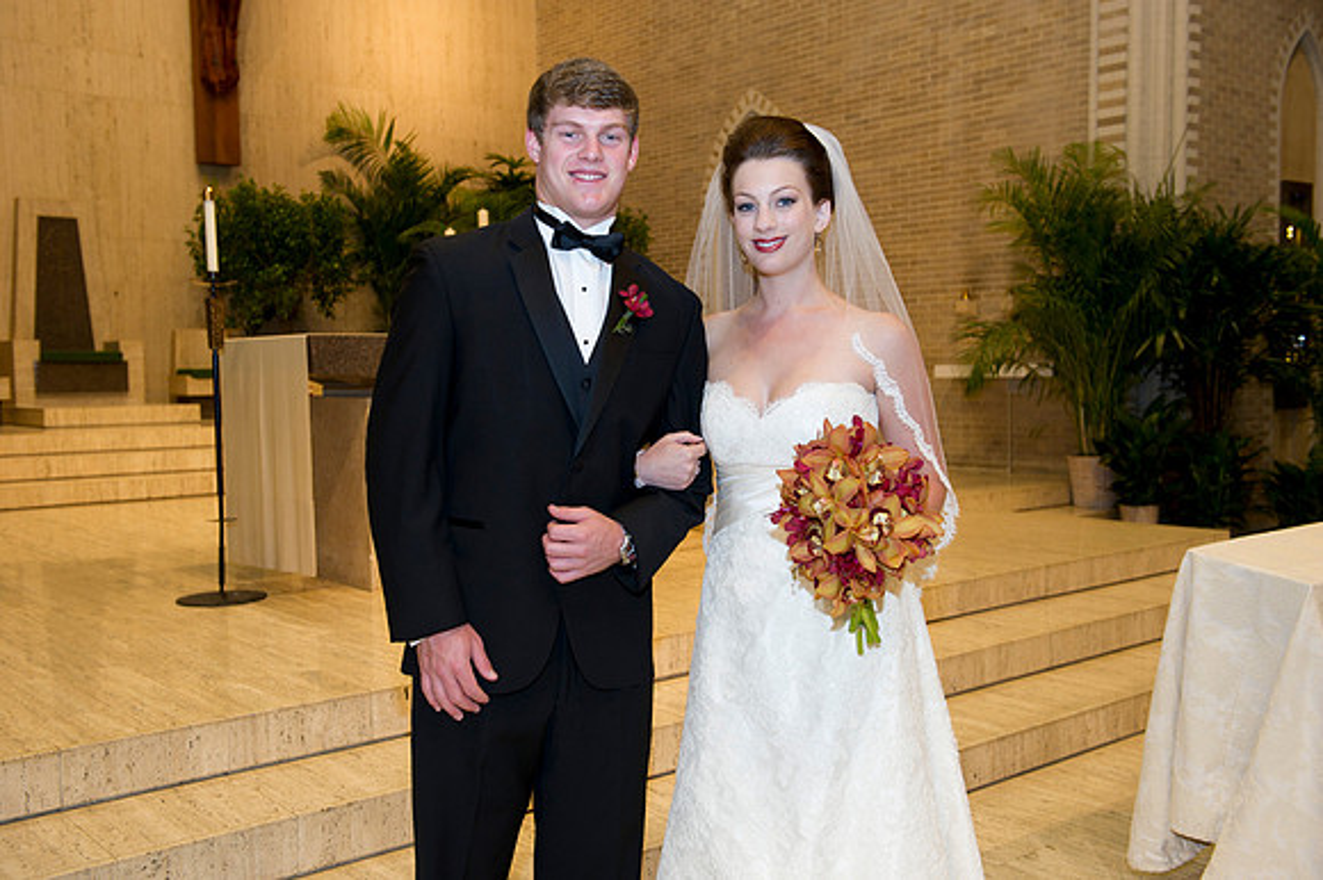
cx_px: 662
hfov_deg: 53.2
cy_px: 440
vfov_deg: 36.8
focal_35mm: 36
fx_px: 1322
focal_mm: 36
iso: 800
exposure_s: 1/60
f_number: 4.5
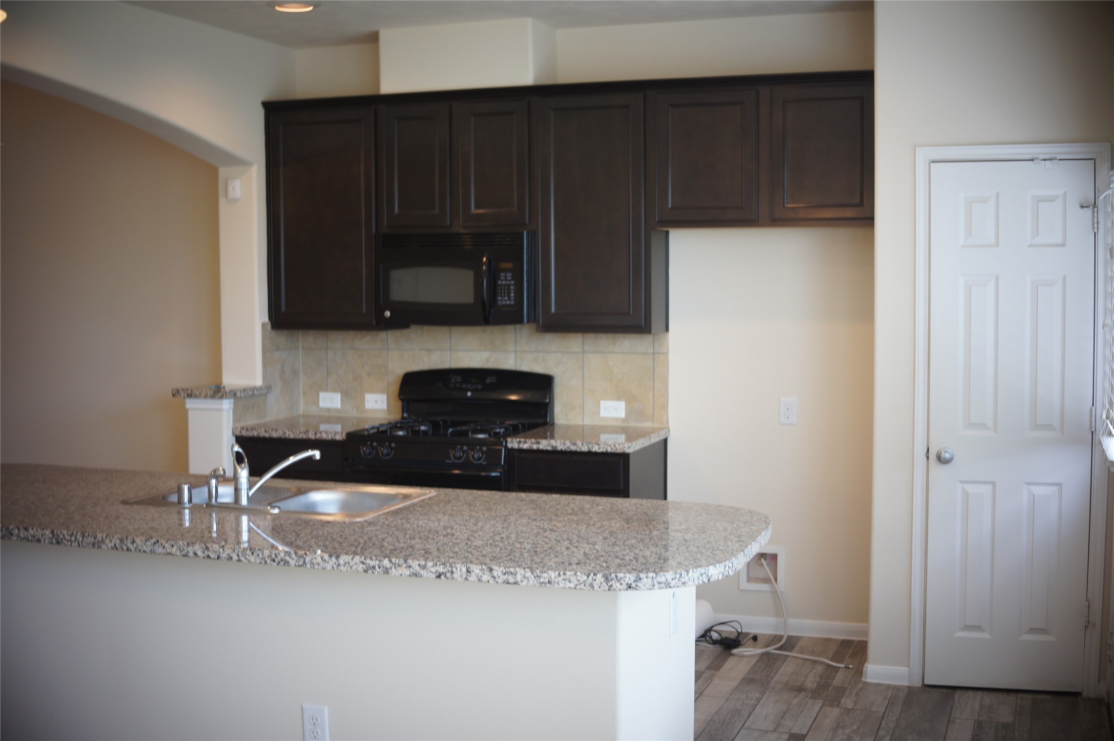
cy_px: 370
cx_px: 557
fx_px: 1252
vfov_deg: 33.0
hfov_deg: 48.0
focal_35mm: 40
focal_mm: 27
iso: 250
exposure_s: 1/50
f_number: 2.8
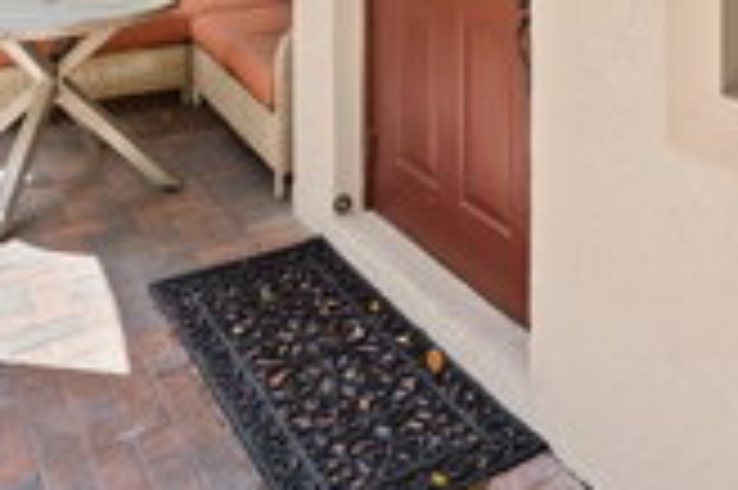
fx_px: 840
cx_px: 396
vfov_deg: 27.1
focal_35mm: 41
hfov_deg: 47.4
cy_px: -153
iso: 250
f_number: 9
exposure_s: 1/125
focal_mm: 14
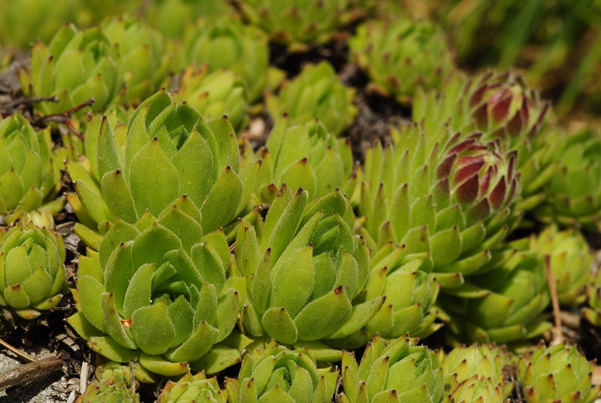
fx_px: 2132
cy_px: 202
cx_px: 300
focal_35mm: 128
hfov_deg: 16.0
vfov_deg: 10.8
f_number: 13
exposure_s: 1/125
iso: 100
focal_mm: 85
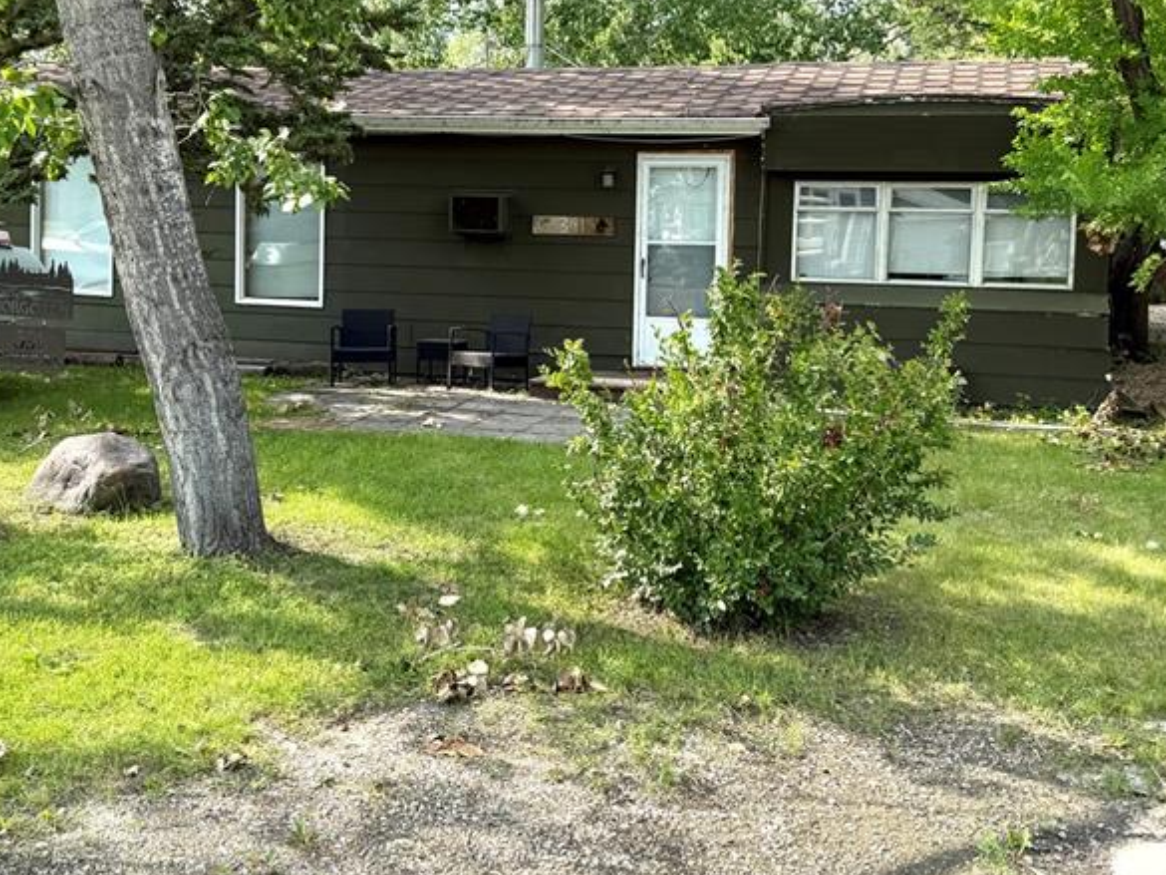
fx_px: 1415
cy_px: 309
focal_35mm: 42
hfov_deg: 44.8
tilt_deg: -4.6
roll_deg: -1.2
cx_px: 560
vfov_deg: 34.1
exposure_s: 1/1361
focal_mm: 6.76
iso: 80
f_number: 1.78
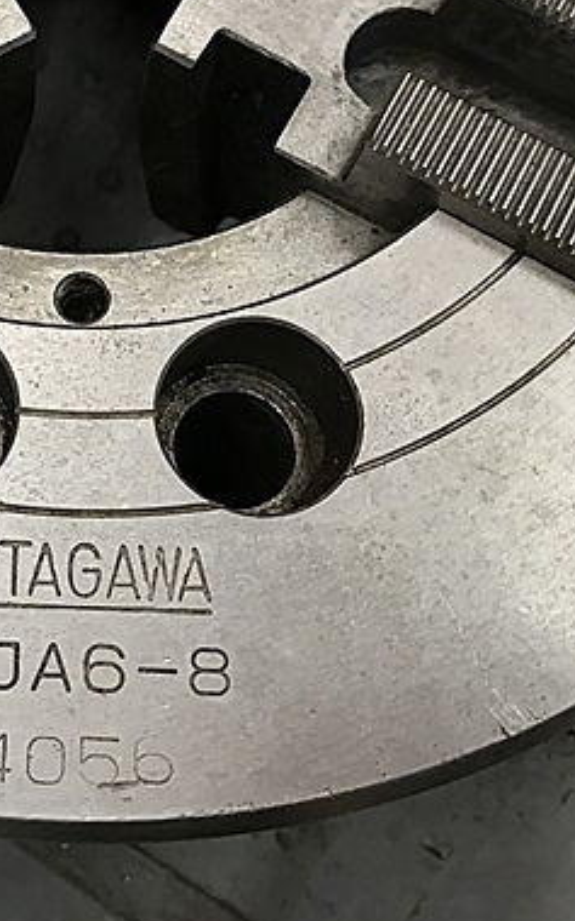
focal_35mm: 50
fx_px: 1256
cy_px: 356
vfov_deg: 40.1
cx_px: 27
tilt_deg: -70.7
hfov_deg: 24.8
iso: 40
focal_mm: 3.99
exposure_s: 1/17
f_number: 1.8
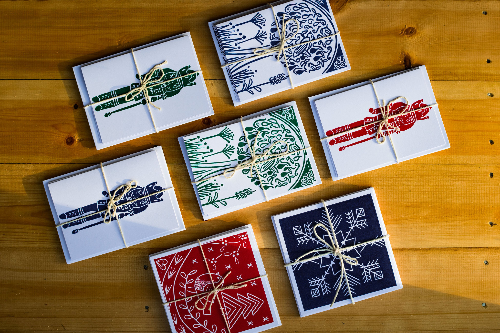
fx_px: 923
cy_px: 144
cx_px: 286
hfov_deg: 30.3
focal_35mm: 66
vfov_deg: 20.5
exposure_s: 1/400
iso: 160
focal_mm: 58
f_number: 4
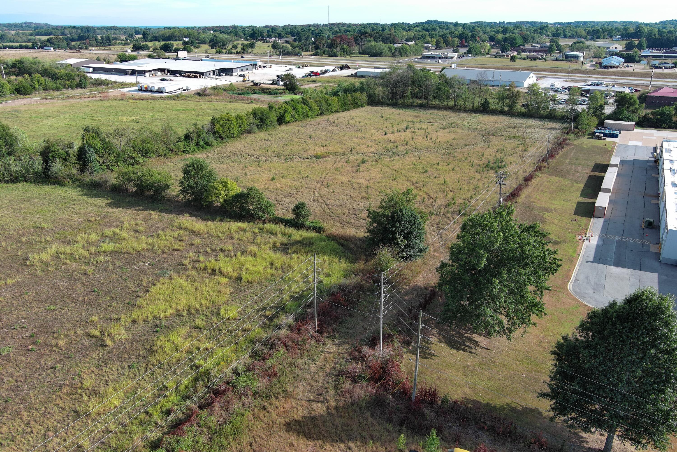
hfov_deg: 63.7
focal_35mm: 29
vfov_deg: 45.0
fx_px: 545
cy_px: 226
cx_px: 338
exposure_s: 1/807
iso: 100
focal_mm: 10.57
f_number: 2.8
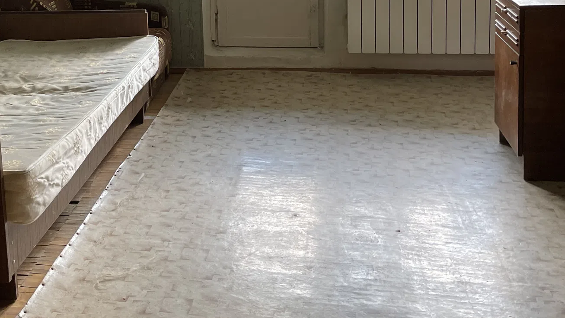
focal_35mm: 52
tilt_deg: -8.2
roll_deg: +2.5
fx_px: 779
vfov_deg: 22.0
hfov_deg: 39.2
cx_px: 173
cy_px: -13
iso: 125
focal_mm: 4.2
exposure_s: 1/100
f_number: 1.6
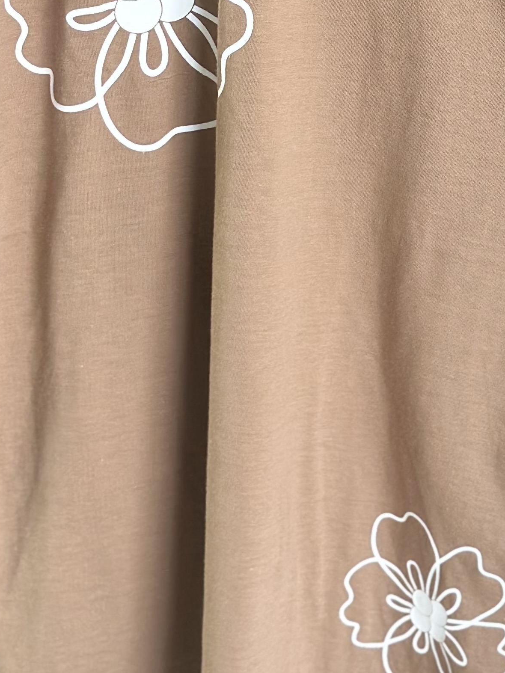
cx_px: 463
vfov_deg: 15.8
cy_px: 84
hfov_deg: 12.0
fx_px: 2392
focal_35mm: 123
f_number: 1.78
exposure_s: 1/50
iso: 160
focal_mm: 6.86
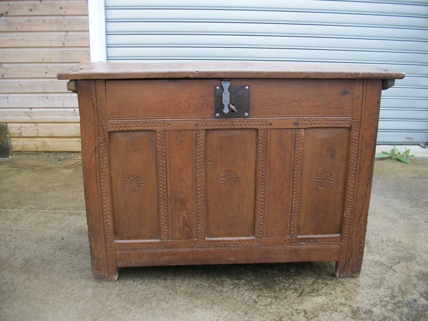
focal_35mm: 32
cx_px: 214
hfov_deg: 56.8
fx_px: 396
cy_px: 160
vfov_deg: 44.2
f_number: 2.9
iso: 80
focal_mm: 5.7
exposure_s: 1/160
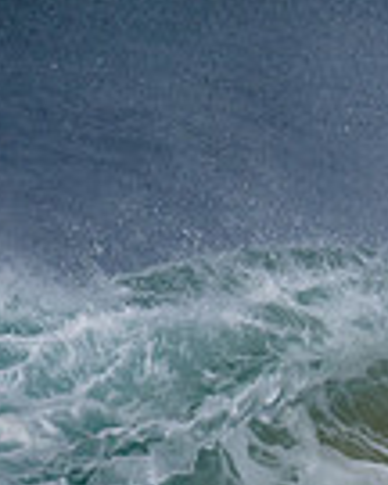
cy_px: 663
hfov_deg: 0.7
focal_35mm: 2256
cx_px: 898
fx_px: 32383
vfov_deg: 0.9
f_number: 11
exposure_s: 1/2000
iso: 280
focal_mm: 560
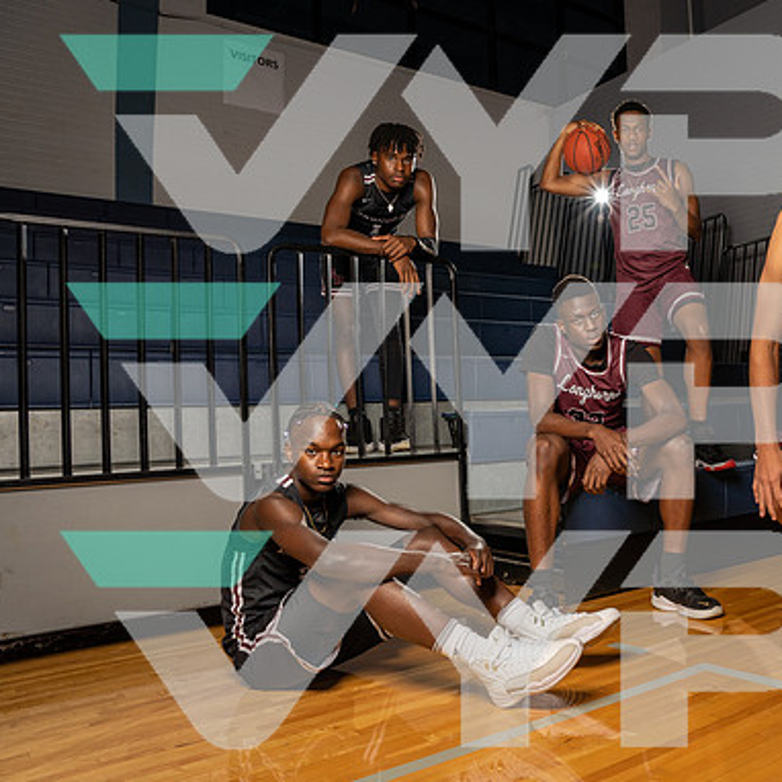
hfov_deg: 50.3
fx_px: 792
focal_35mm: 31
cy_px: 392
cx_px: 588
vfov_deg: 52.5
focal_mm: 24
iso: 320
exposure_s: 1/200
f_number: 8
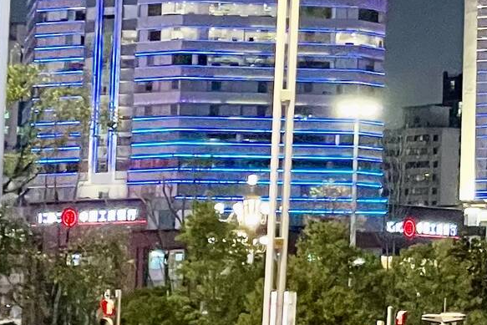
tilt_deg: +9.9
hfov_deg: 8.2
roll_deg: +0.5
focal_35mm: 241
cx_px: 873
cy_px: -126
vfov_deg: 5.7
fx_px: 3261
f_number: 2
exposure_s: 1/60
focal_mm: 6
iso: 640
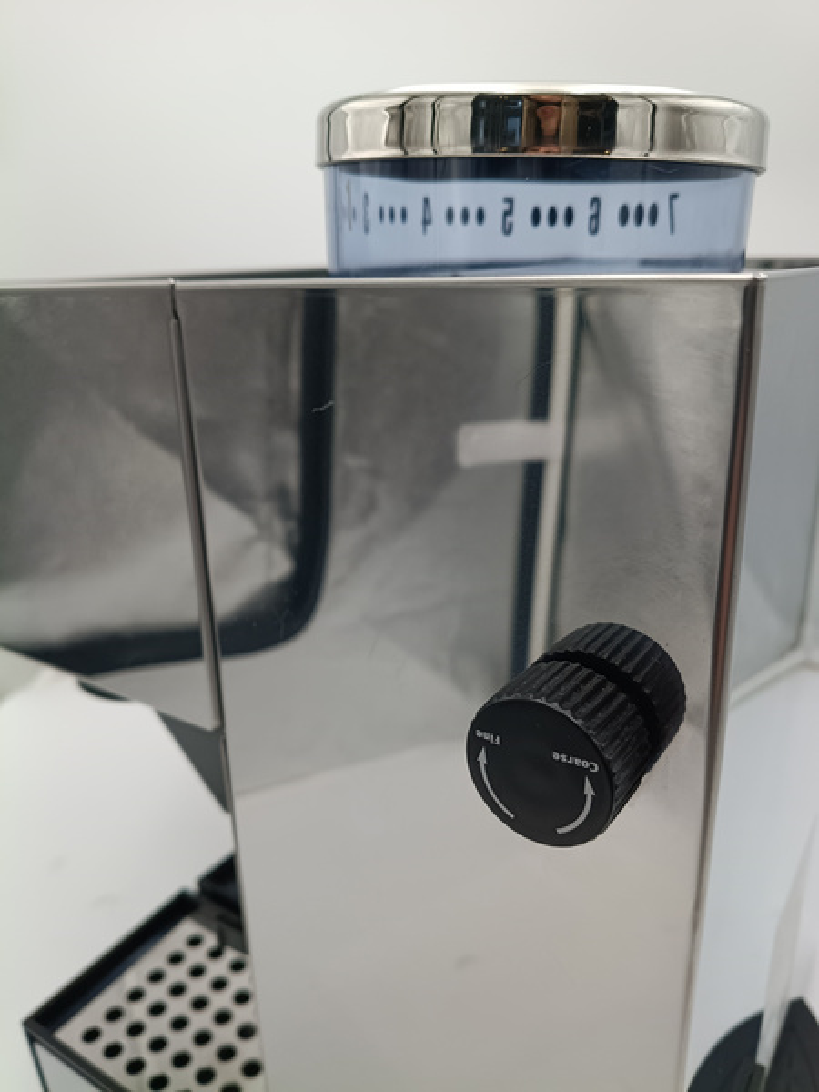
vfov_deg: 67.3
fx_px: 820
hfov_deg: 53.1
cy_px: 546
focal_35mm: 26
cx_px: 410
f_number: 1.8
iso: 143
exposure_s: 1/136
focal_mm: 4.81
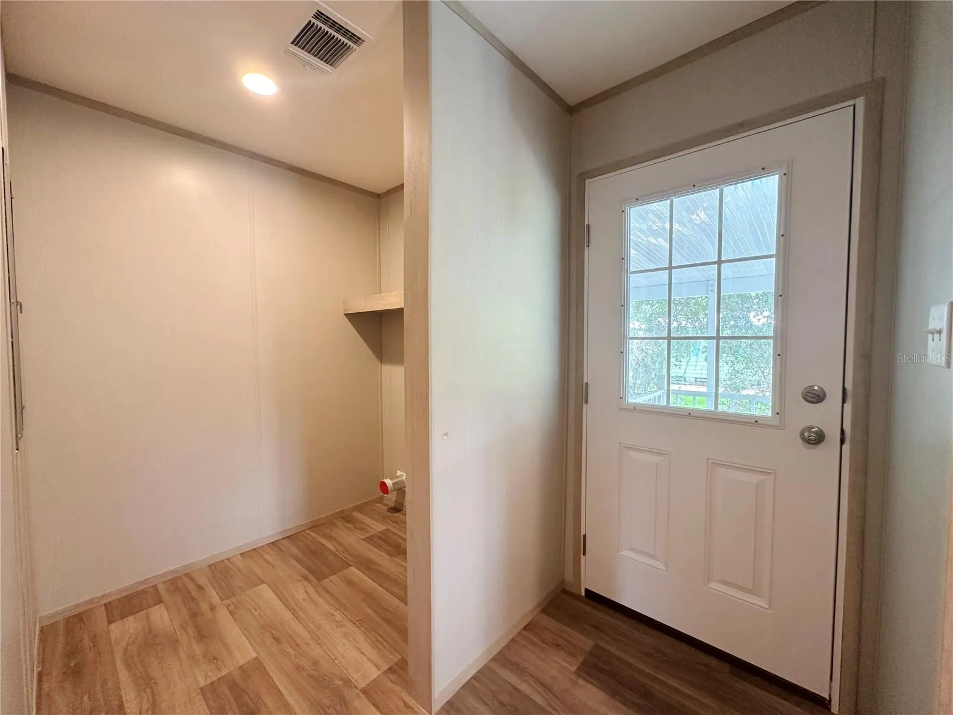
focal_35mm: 14
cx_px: 476
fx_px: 385
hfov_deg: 102.1
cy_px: 358
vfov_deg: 85.7
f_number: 2.2
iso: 250
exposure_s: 1/120
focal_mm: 2.22
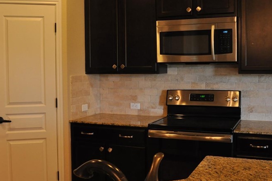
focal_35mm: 45
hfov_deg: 43.6
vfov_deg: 29.7
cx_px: 126
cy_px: 84
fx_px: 339
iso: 800
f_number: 4
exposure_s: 1/60
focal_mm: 18
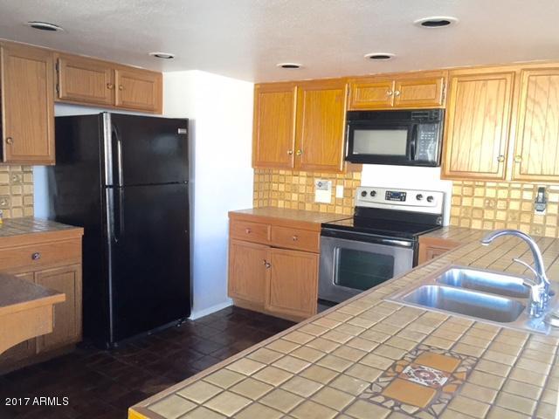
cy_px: 210
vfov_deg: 48.2
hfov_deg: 61.7
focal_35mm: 29
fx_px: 468
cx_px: 280
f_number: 2.2
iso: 50
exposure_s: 1/30
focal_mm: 4.15
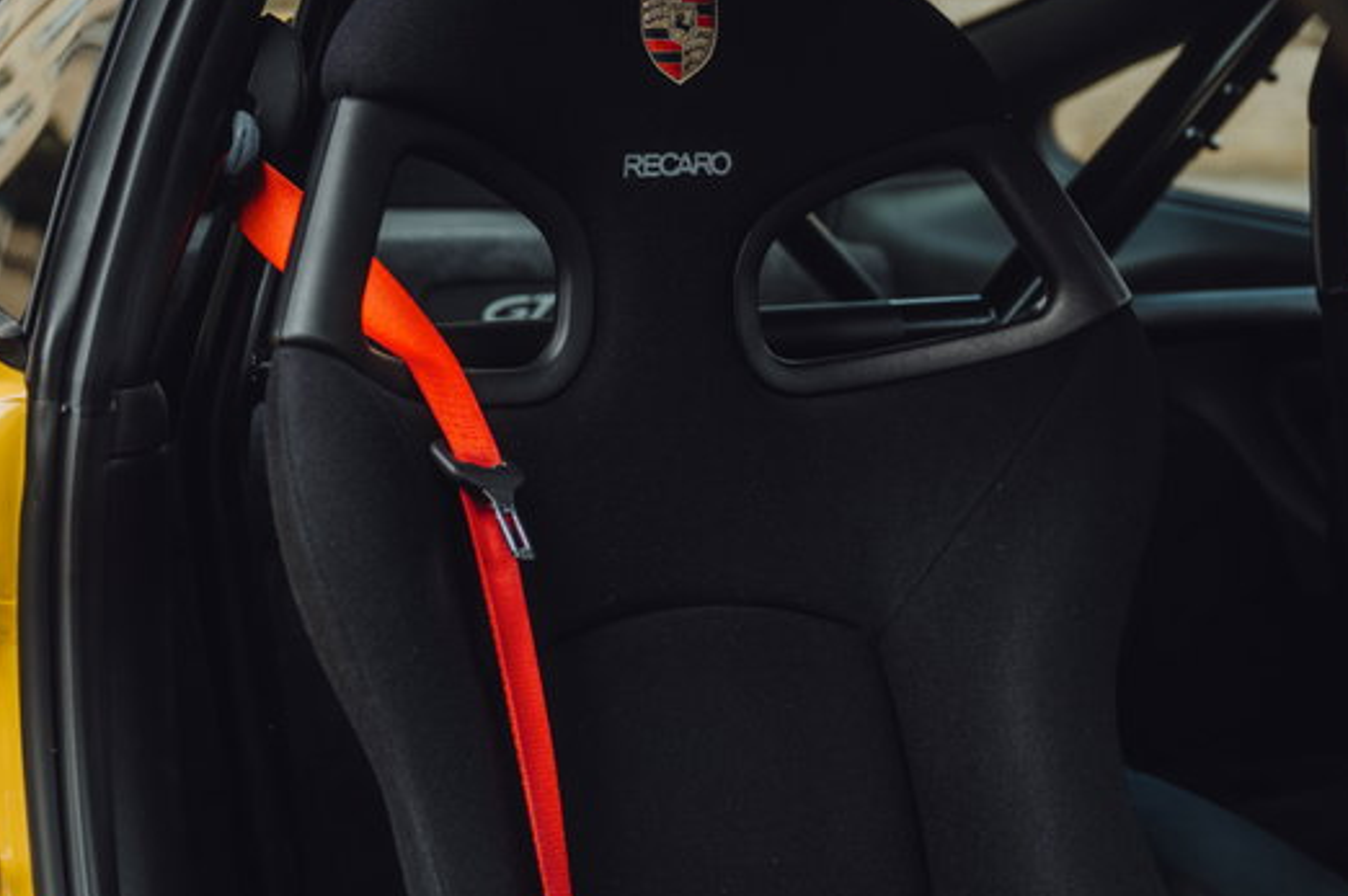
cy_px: 272
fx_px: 1983
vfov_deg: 25.3
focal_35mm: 53
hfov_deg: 37.6
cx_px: 682
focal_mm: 36
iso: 160
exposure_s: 1/200
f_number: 3.2
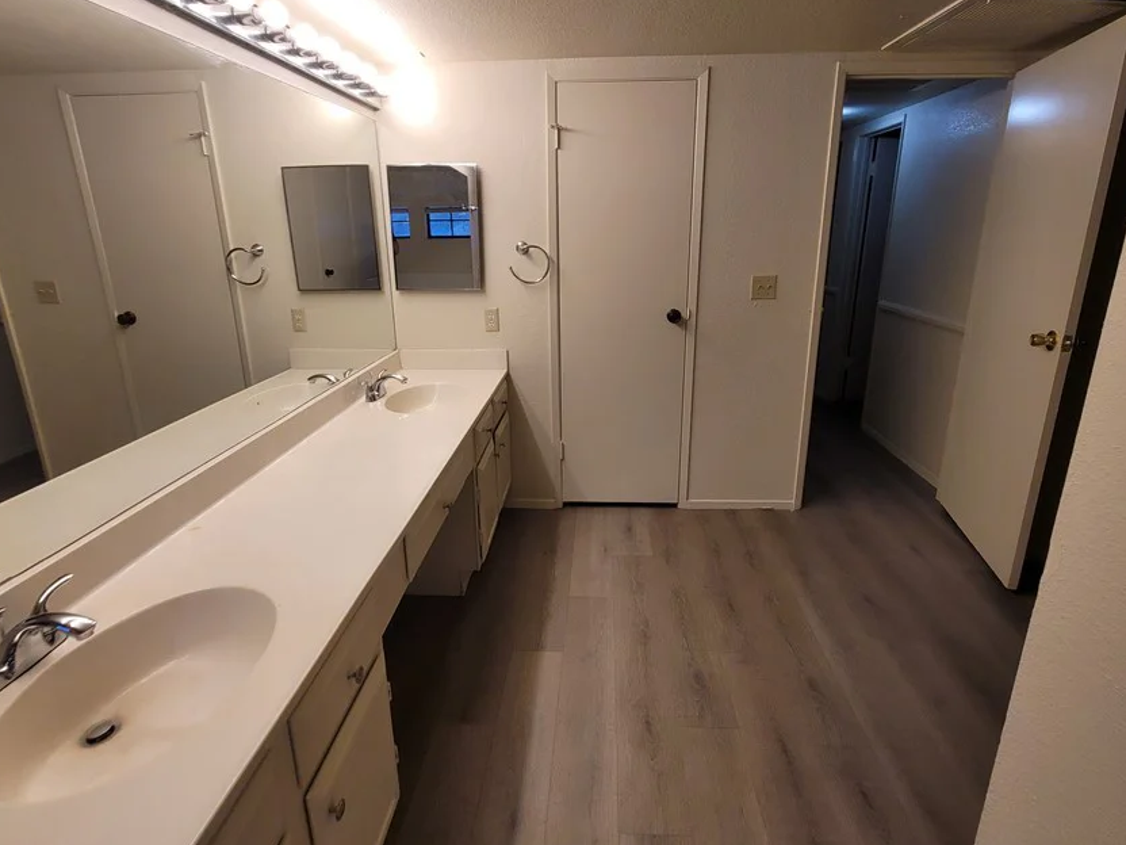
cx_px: 572
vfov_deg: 77.9
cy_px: 383
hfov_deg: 94.5
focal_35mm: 16
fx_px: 520
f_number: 2.2
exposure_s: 1/128
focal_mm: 2.2
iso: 64
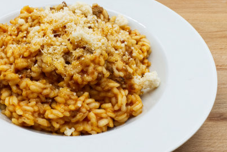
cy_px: 66
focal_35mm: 53
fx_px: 333
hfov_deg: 37.0
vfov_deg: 25.6
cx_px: 64
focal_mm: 23
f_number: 25
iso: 100
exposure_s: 1/6
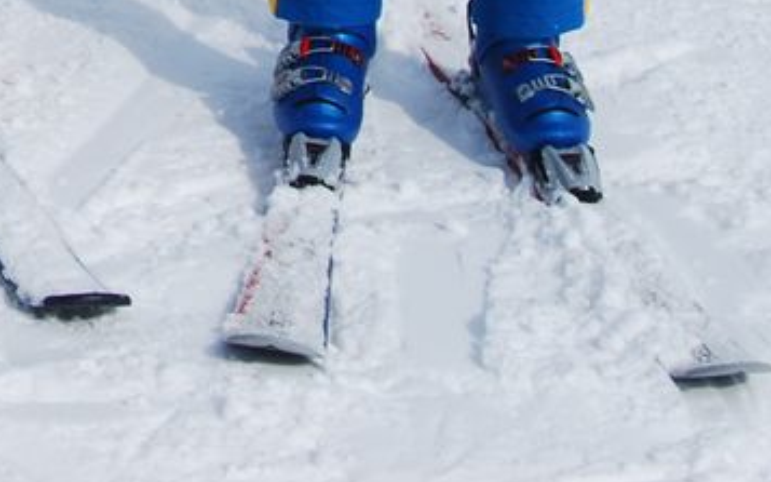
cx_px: -499
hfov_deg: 12.9
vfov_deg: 8.0
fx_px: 3172
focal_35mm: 151
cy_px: -662
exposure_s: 1/320
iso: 100
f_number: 9
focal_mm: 22
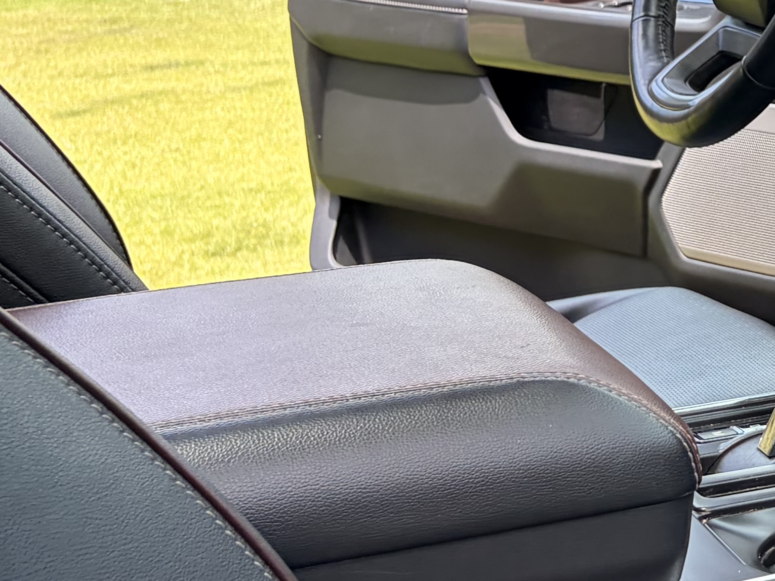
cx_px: 1022
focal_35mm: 97
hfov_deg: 18.7
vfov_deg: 14.9
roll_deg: +0.1
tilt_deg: -3.4
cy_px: -59
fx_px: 2172
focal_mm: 5.96
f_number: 1.6
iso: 64
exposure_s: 1/959
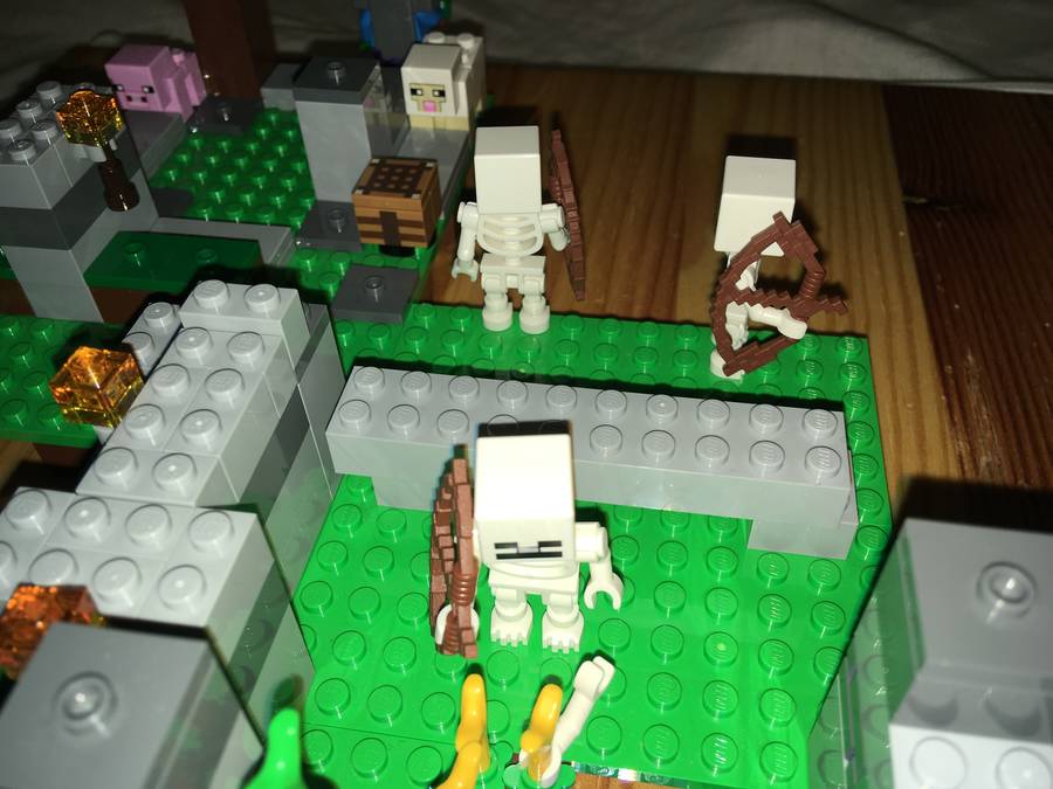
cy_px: 394
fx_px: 882
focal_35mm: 29
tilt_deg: -43.8
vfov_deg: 48.2
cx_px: 526
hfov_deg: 61.7
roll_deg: +2.9
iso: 25
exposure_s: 1/138
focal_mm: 4.15
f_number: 2.2
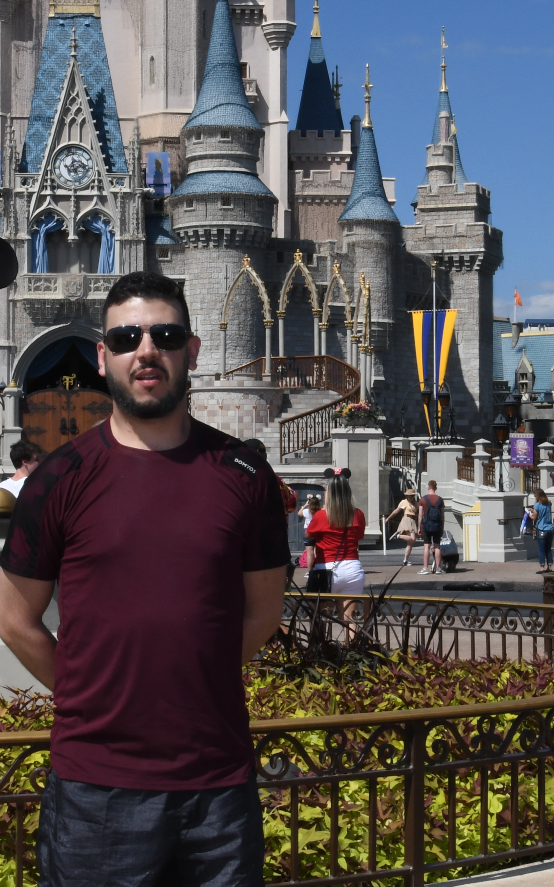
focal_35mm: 81
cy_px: 366
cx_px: 289
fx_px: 1956
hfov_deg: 16.1
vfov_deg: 25.5
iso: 400
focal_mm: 26
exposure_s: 1/250
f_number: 22
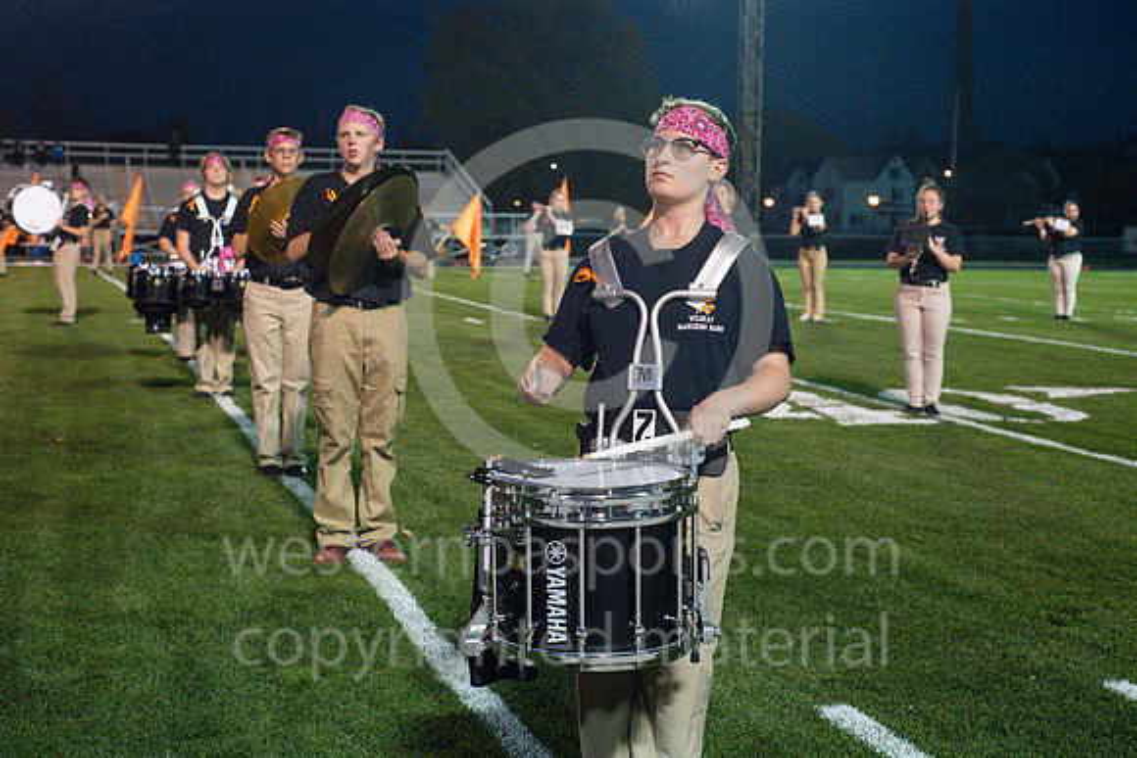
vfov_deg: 27.0
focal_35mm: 50
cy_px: 379
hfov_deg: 39.6
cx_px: 568
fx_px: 1579
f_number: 5.6
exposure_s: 1/500
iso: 6400
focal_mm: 50
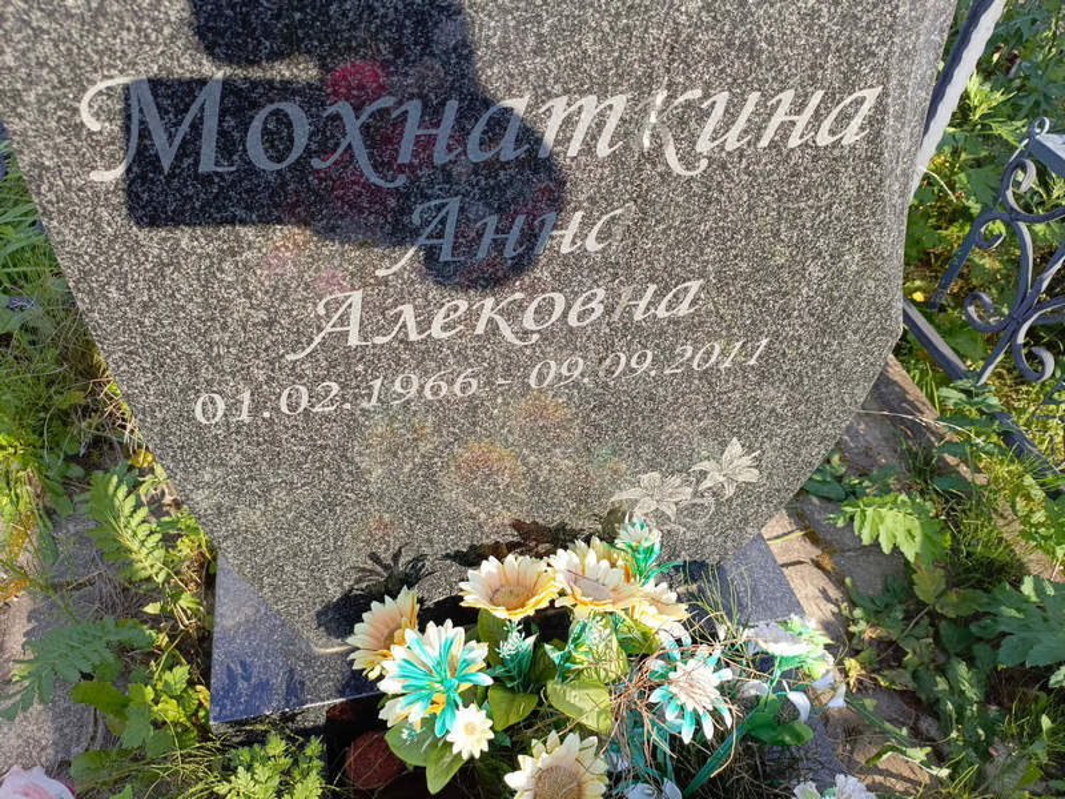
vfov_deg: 54.9
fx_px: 769
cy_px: 400
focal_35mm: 25
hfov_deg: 69.4
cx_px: 532
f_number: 1.69
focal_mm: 4.76
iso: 112
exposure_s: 1/351
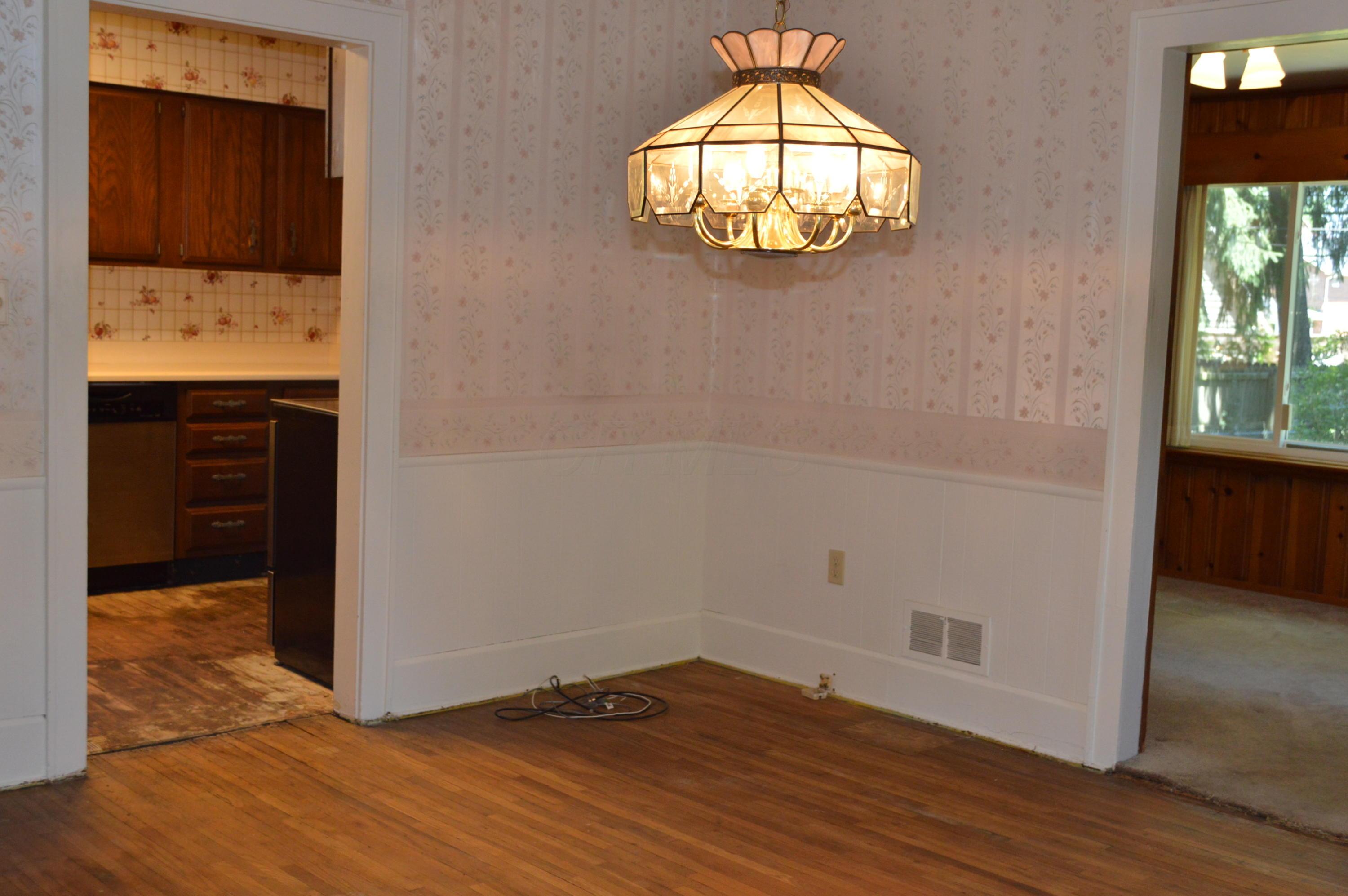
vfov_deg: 34.1
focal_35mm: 39
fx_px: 1459
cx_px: 674
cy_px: 448
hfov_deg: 49.6
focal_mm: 26
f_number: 5
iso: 800
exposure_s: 1/100
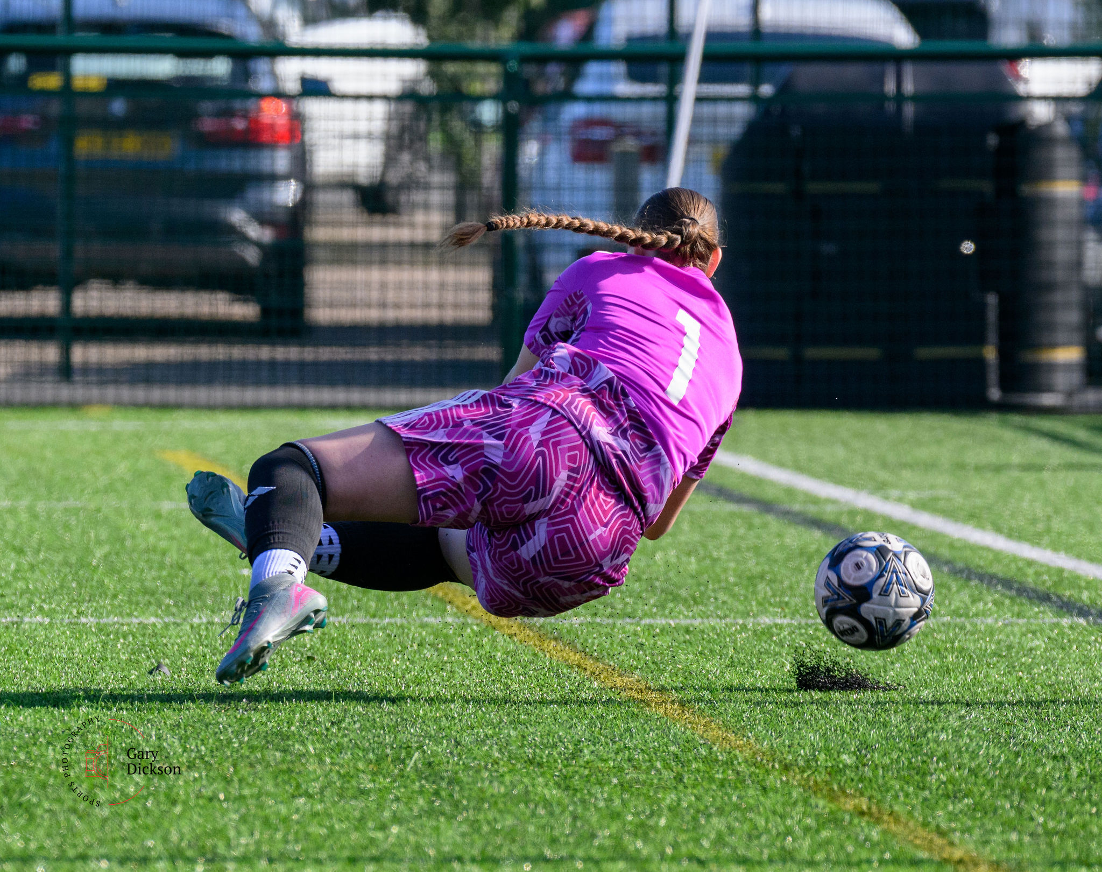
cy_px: 424
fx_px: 20578
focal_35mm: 634
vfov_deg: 2.4
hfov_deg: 3.1
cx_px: 549
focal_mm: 270
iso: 800
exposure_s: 1/2000
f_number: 5.3
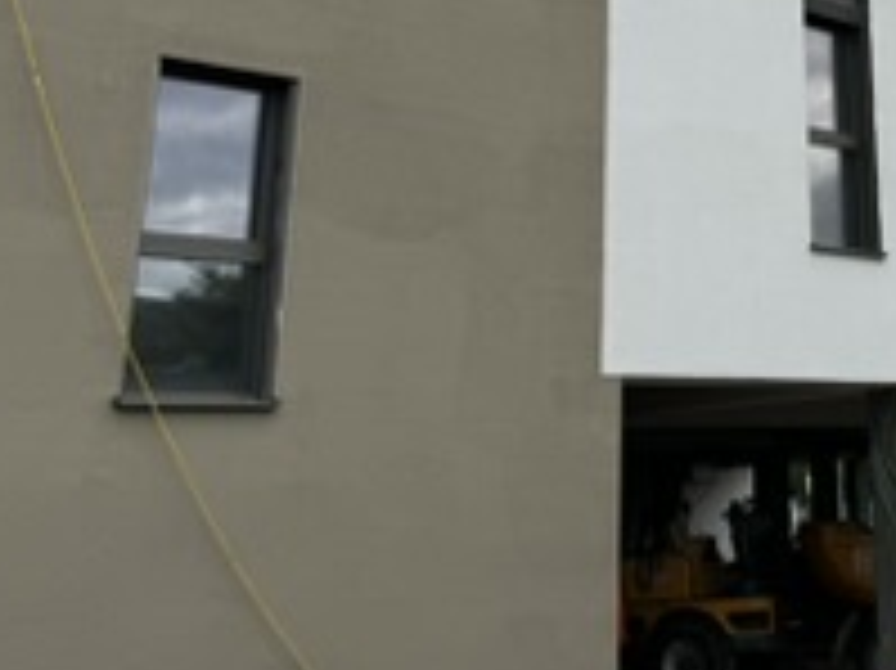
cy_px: -67
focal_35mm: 58
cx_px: 873
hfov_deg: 31.1
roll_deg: +2.5
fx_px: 1500
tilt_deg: +17.8
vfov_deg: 23.6
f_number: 1.78
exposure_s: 1/4310
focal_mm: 6.76
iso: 80
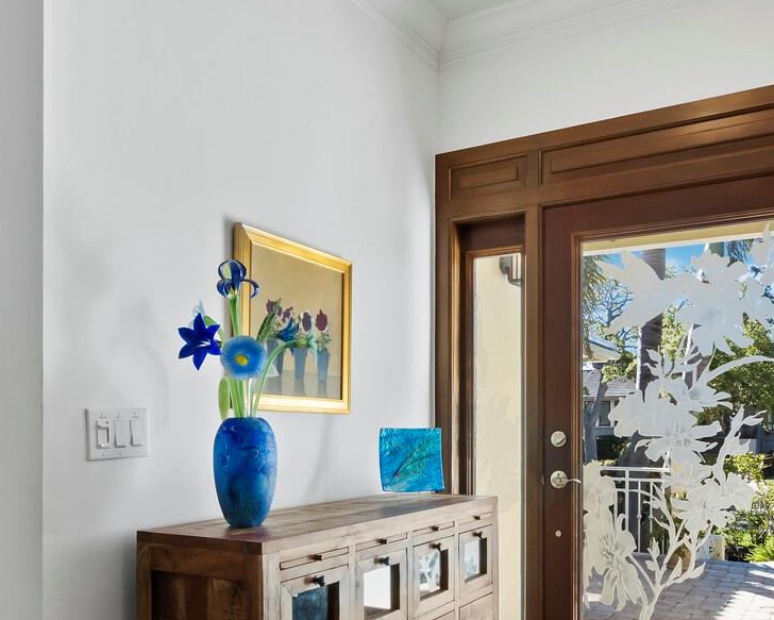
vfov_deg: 47.5
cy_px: 425
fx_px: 687
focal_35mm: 30
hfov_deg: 58.5
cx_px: 443
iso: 400
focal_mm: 7
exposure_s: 1/10
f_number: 11
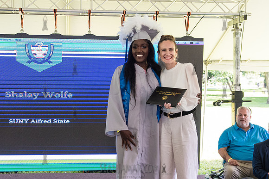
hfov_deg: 40.0
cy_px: 108
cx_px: 101
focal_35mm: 49
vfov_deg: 27.4
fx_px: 367
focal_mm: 32
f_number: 4
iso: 2500
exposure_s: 1/800
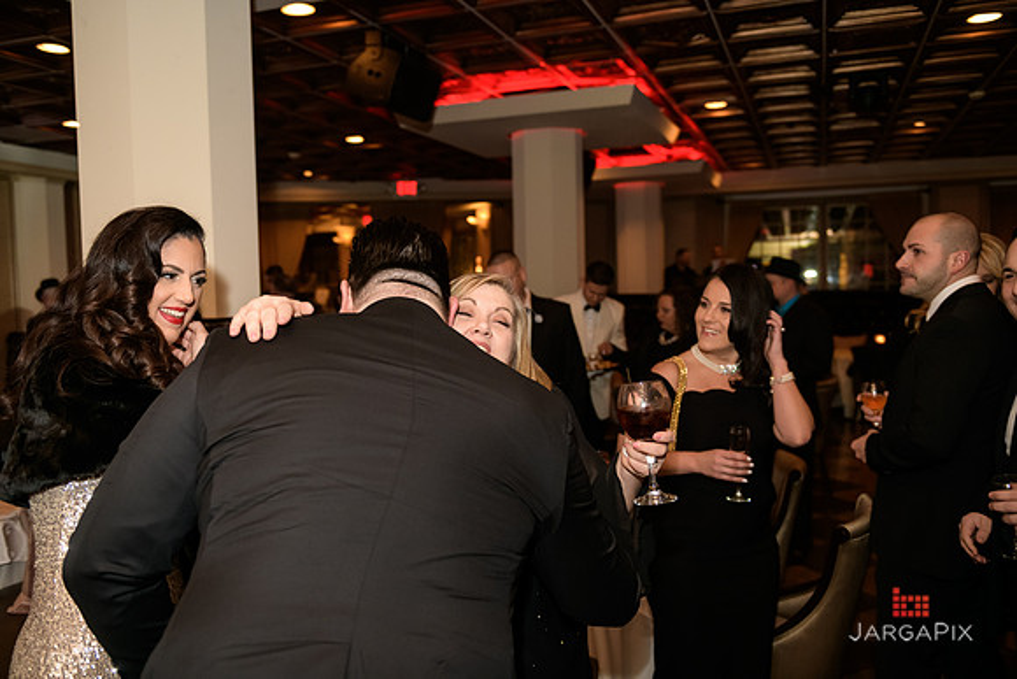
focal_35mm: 31
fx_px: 876
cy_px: 340
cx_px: 508
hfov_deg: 60.3
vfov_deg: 42.3
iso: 1600
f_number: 3.2
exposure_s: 1/125
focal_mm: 31
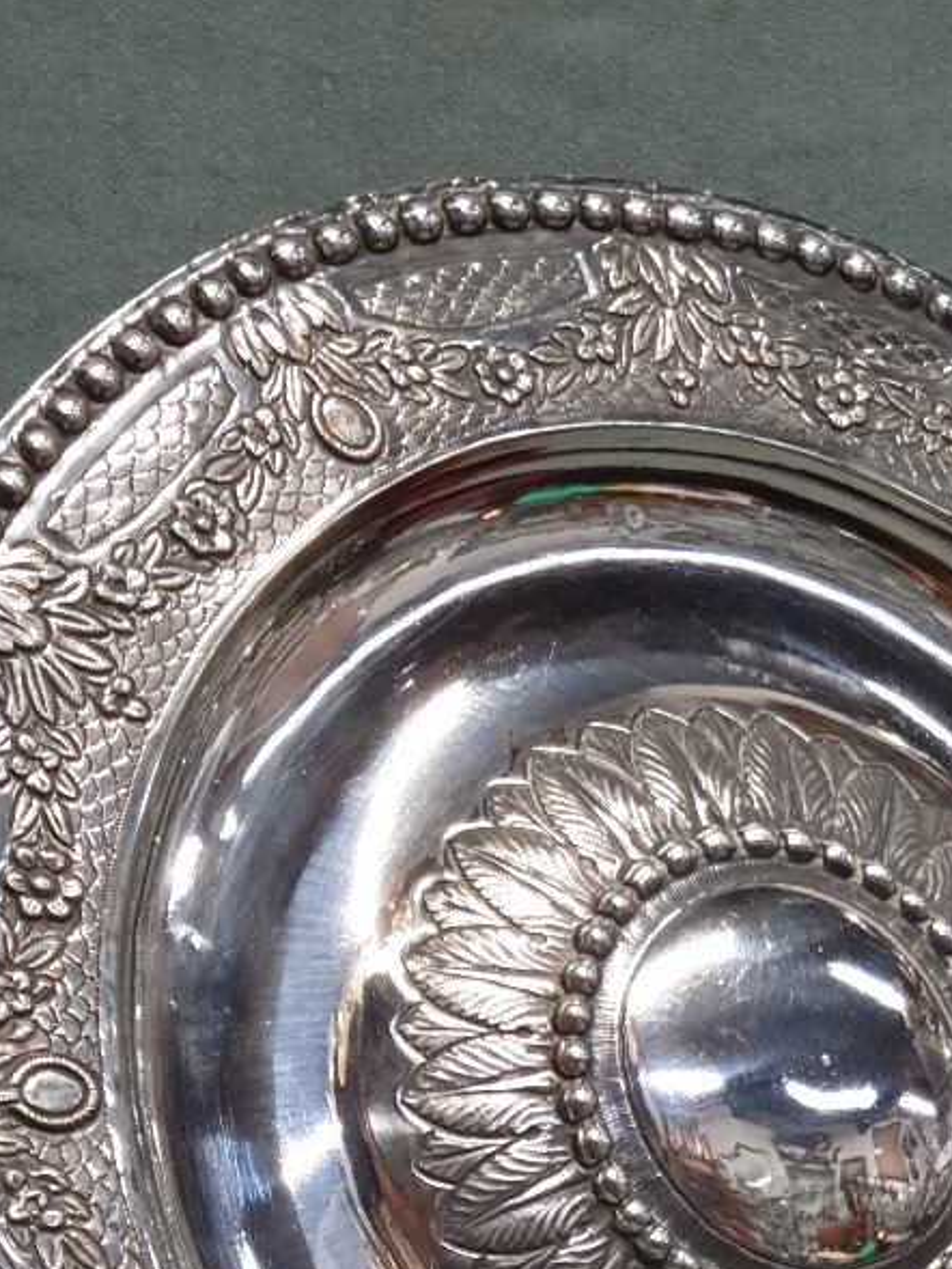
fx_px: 3886
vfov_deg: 18.2
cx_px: 672
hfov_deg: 13.9
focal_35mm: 106
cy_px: 1176
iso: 200
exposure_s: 1/33
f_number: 2.4
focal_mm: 6
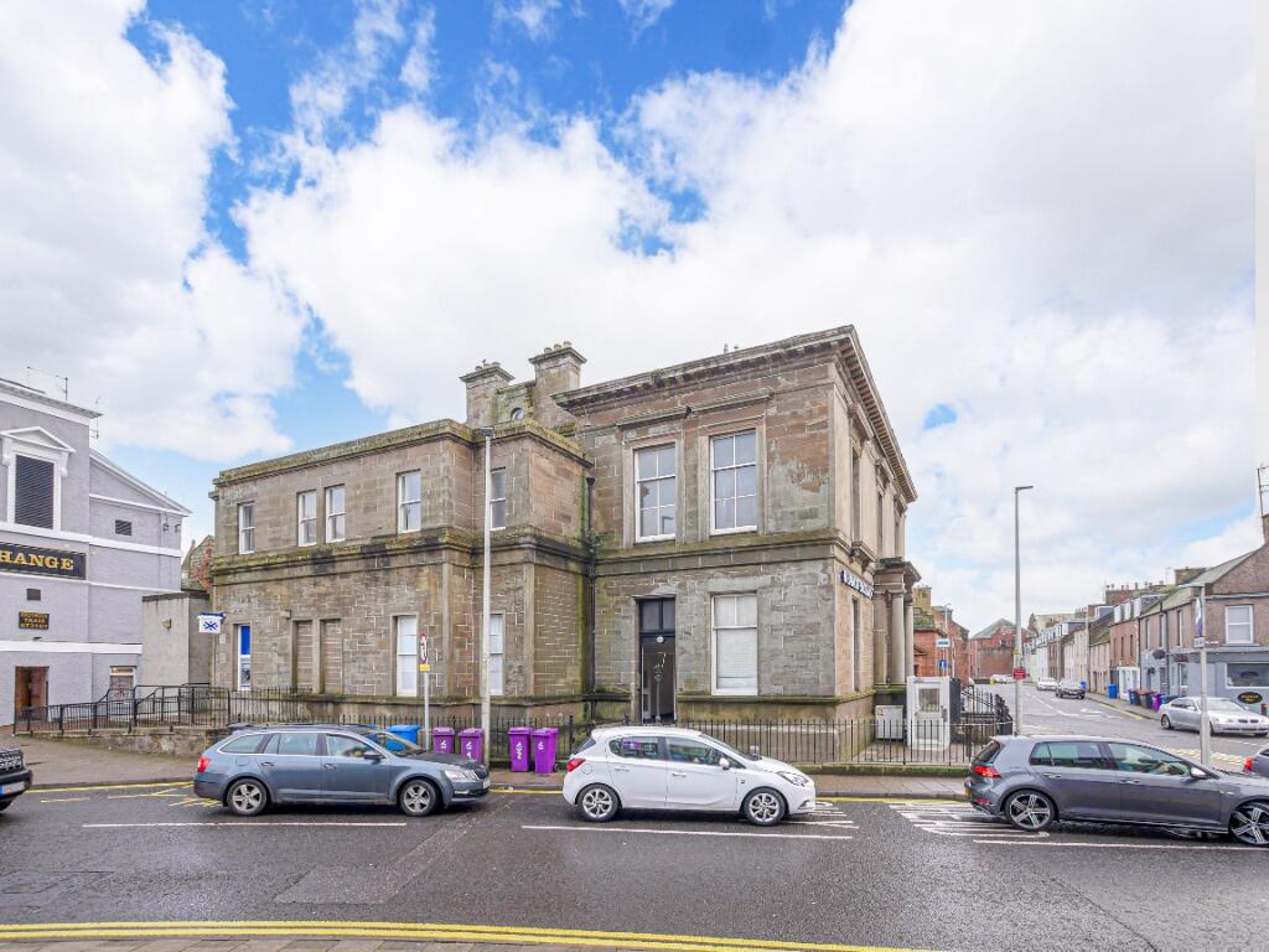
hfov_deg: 102.1
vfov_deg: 85.7
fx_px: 513
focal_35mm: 14
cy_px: 476
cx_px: 634
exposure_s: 1/60
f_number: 4
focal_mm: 7
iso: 400
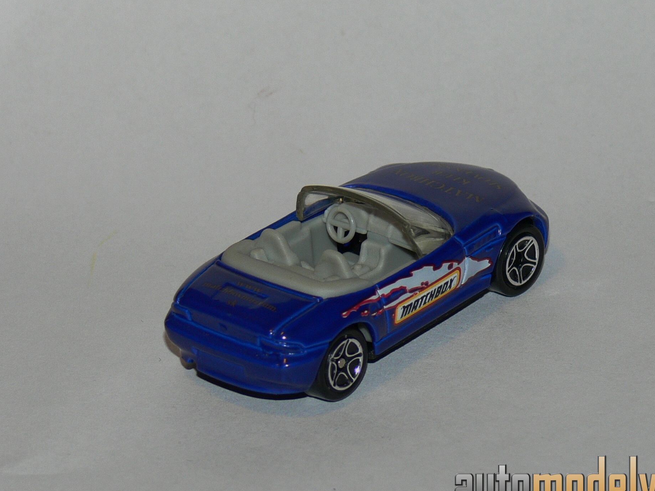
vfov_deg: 7.1
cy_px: 250
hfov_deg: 9.5
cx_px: 348
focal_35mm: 208
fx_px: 3937
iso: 100
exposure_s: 1/30
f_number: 3.6
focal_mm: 24.8
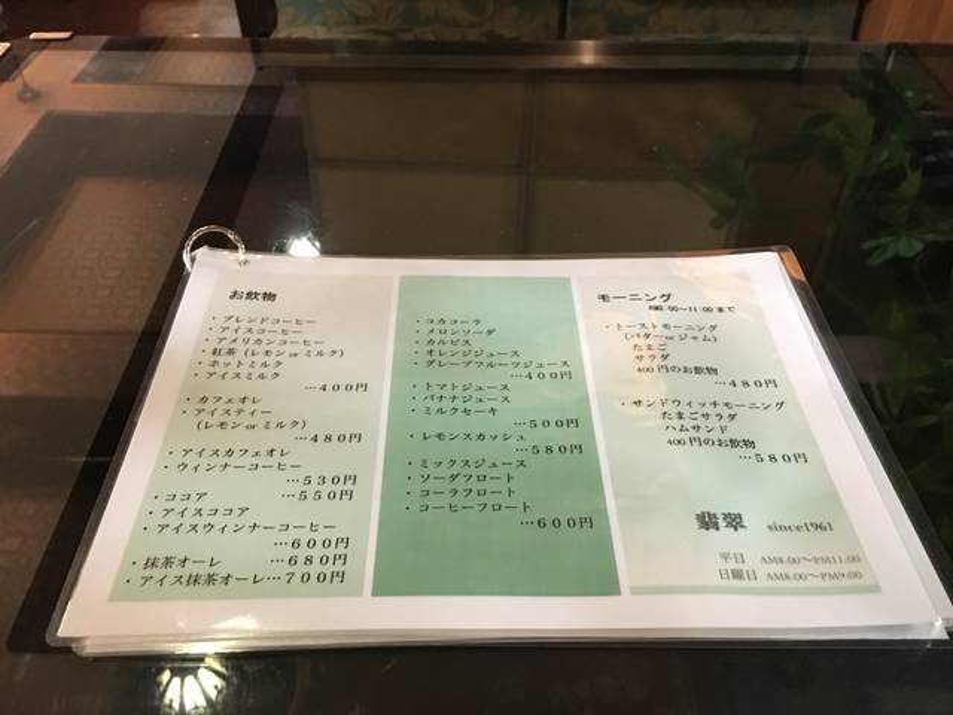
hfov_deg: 61.7
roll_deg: -1.9
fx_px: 798
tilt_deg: -41.2
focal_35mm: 29
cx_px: 476
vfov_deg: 48.2
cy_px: 358
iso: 320
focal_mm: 4.15
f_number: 2.2
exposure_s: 1/15
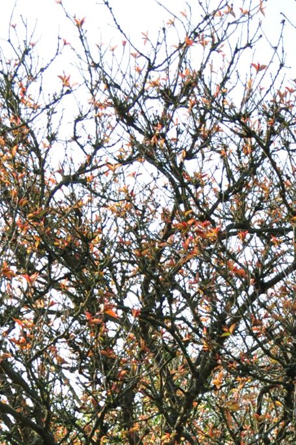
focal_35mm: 112
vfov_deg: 16.9
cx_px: 314
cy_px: 630
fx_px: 1384
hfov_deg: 12.0
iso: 200
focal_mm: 24
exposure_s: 1/200
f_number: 8
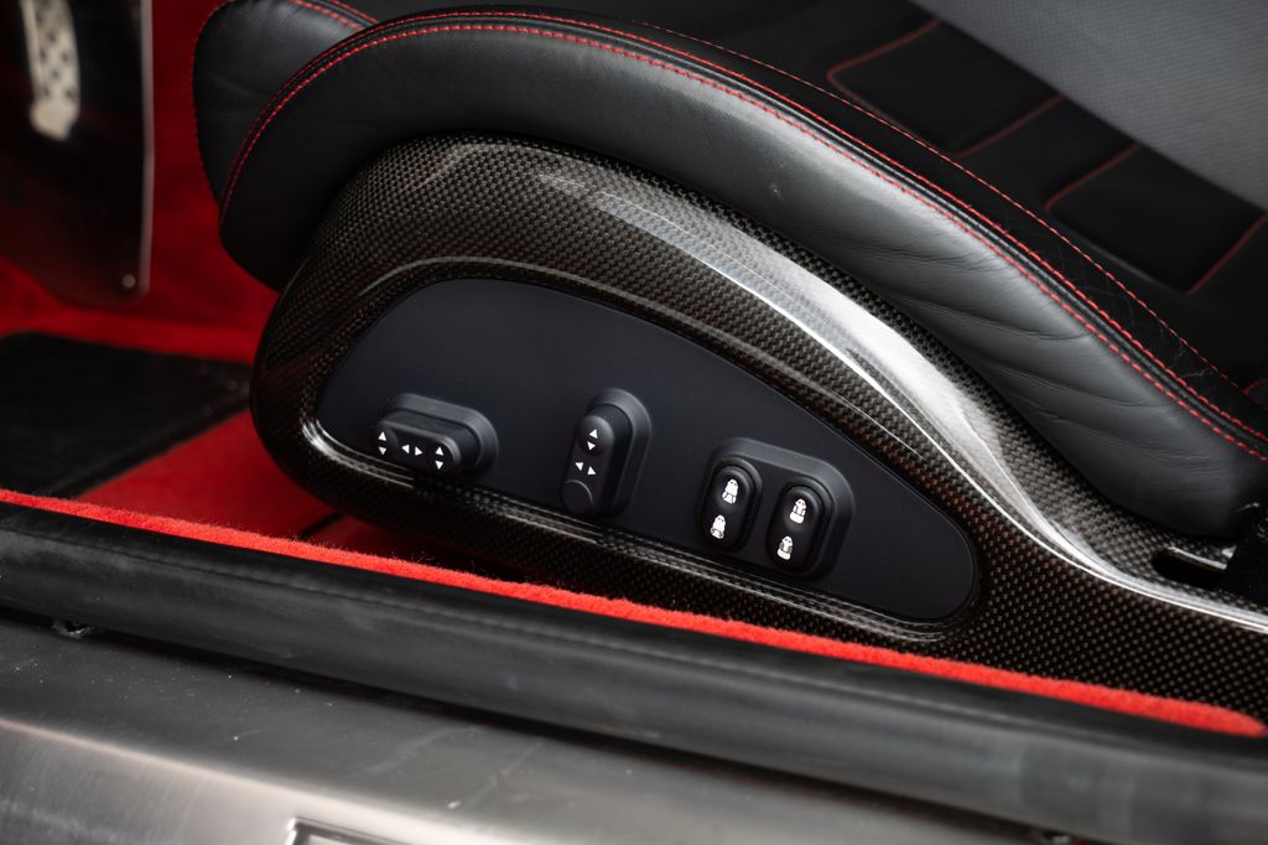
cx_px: 630
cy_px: 426
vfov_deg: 22.2
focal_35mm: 61
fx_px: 2155
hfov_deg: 32.8
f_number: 5.5
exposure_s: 1/60
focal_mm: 55
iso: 250
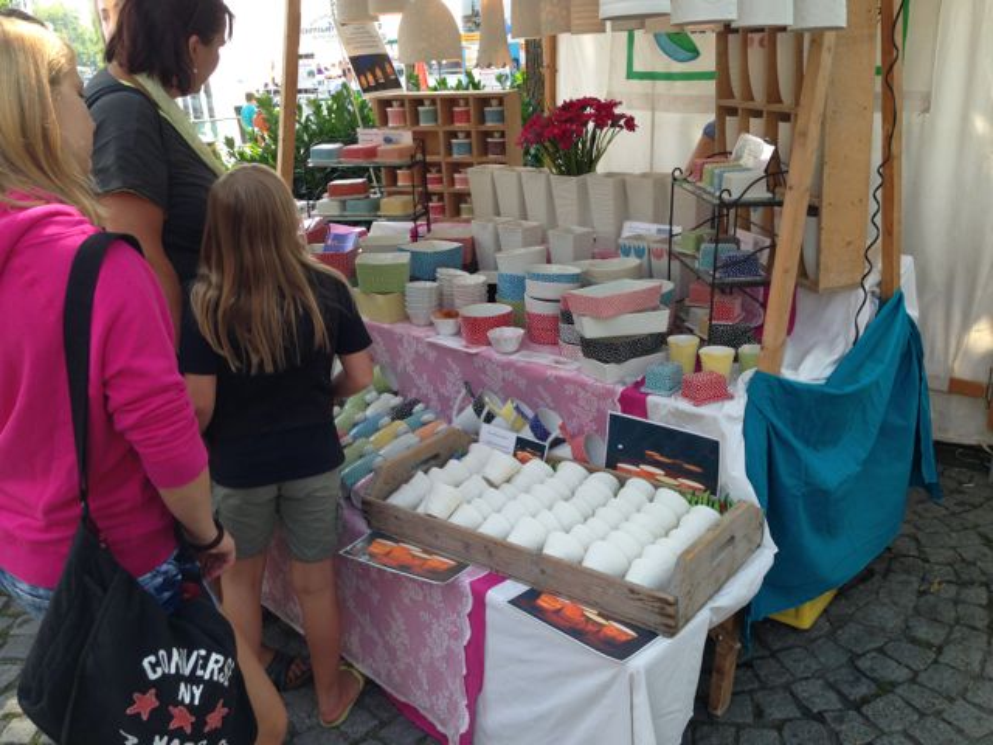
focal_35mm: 33
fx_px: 947
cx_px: 496
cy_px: 372
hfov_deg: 55.4
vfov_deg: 42.9
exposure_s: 1/250
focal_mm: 4.13
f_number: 2.4
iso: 50
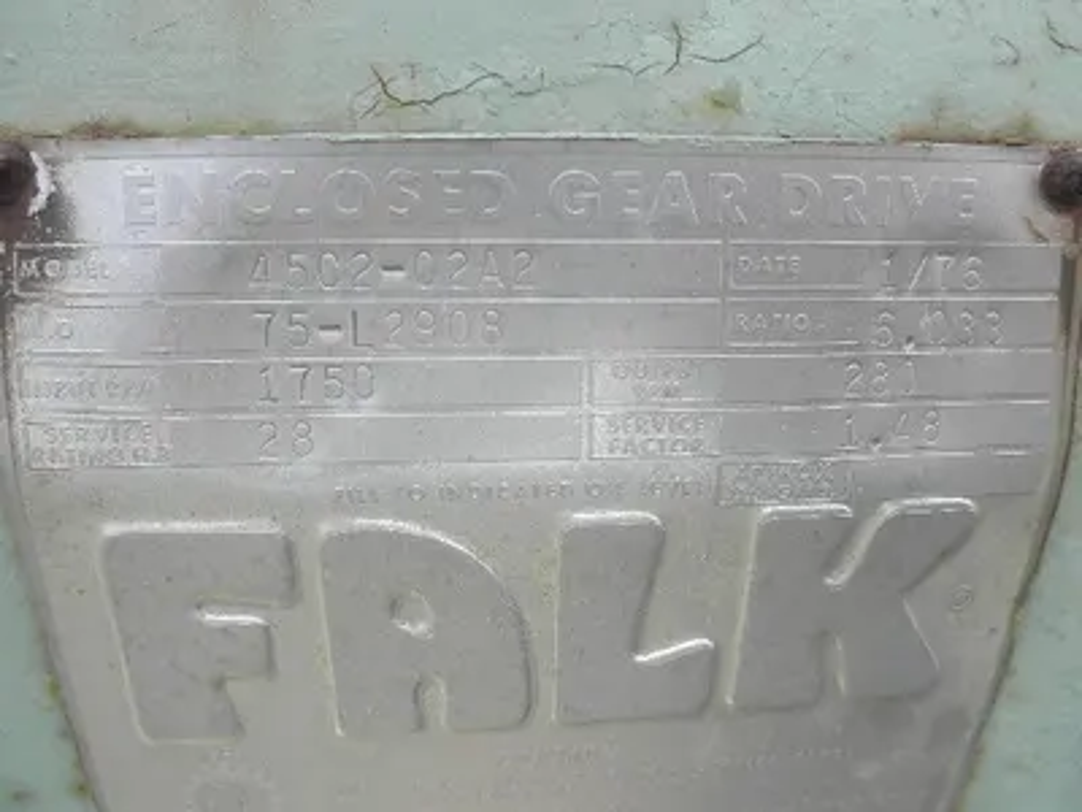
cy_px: 406
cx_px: 541
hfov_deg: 63.4
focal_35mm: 28
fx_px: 875
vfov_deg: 49.7
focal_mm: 5
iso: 64
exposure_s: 1/200
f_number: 3
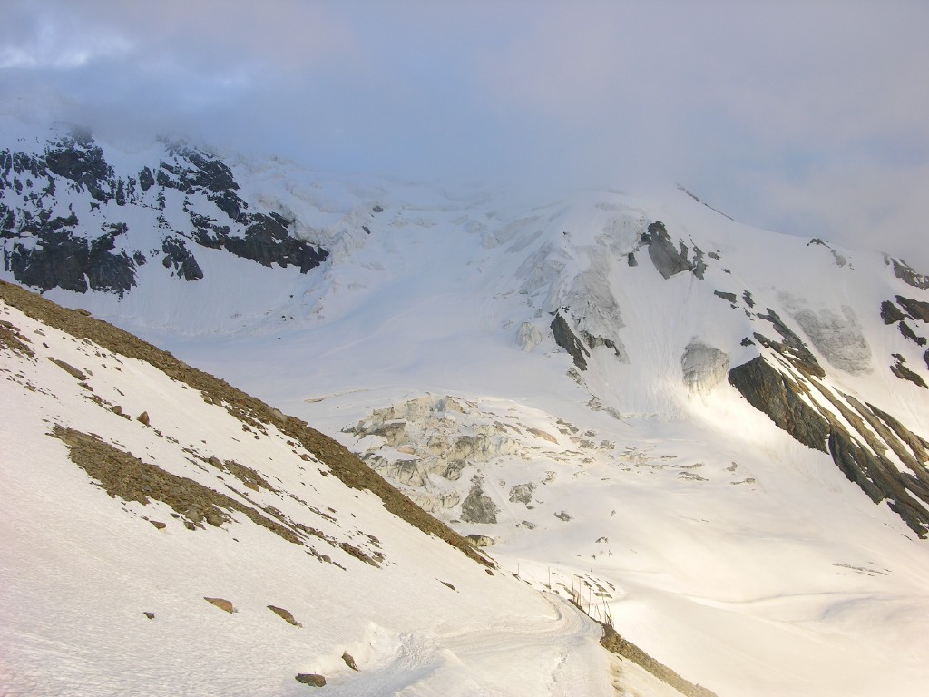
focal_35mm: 35
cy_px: 348
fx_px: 939
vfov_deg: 40.7
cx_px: 464
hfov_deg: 52.6
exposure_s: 1/111
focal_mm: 9
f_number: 4
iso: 50
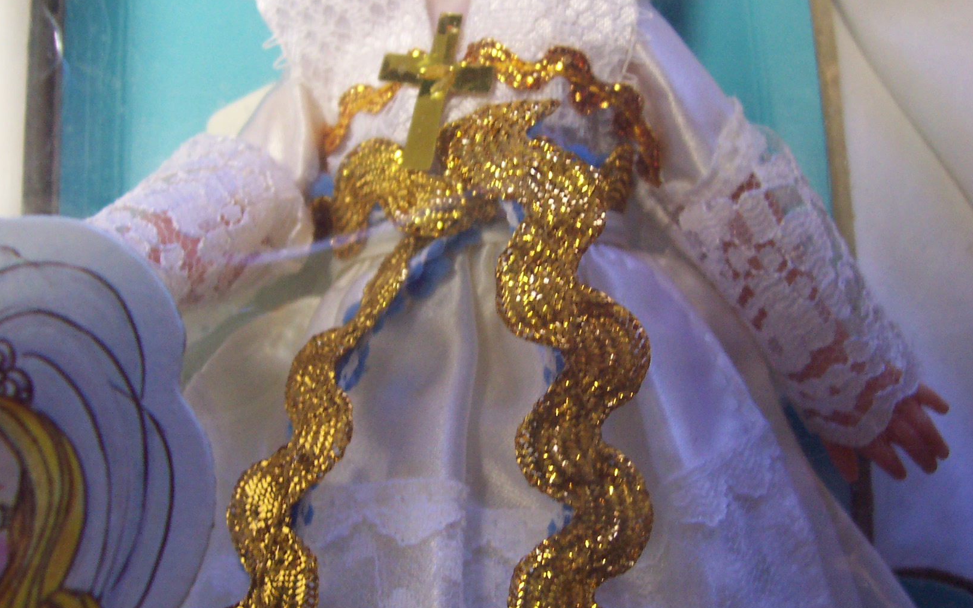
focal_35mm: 40
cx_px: 485
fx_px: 1061
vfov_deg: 32.0
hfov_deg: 49.3
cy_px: 283
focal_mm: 5.6
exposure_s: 1/30
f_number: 2.8
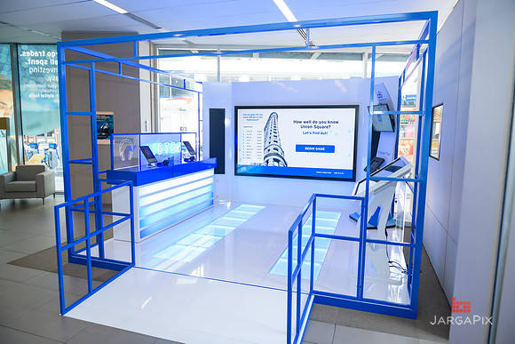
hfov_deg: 73.7
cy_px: 172
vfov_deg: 53.2
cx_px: 258
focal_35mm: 24
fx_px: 343
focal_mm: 24
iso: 400
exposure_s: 1/250
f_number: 3.2
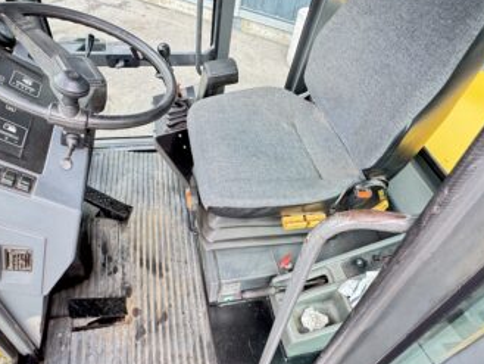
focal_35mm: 17
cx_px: 229
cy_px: 200
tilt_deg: -48.0
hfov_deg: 90.9
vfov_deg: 74.6
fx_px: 238
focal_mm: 2.22
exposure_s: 1/99
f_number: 2.2
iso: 200
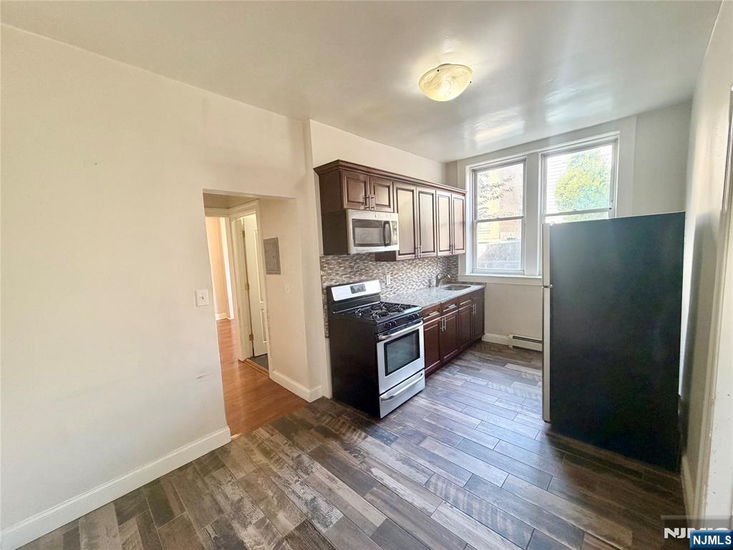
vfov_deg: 85.7
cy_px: 275
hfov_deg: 102.1
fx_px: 296
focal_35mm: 14
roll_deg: +2.7
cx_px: 366
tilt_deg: -6.3
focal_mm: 2.22
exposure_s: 1/60
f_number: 2.2
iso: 160
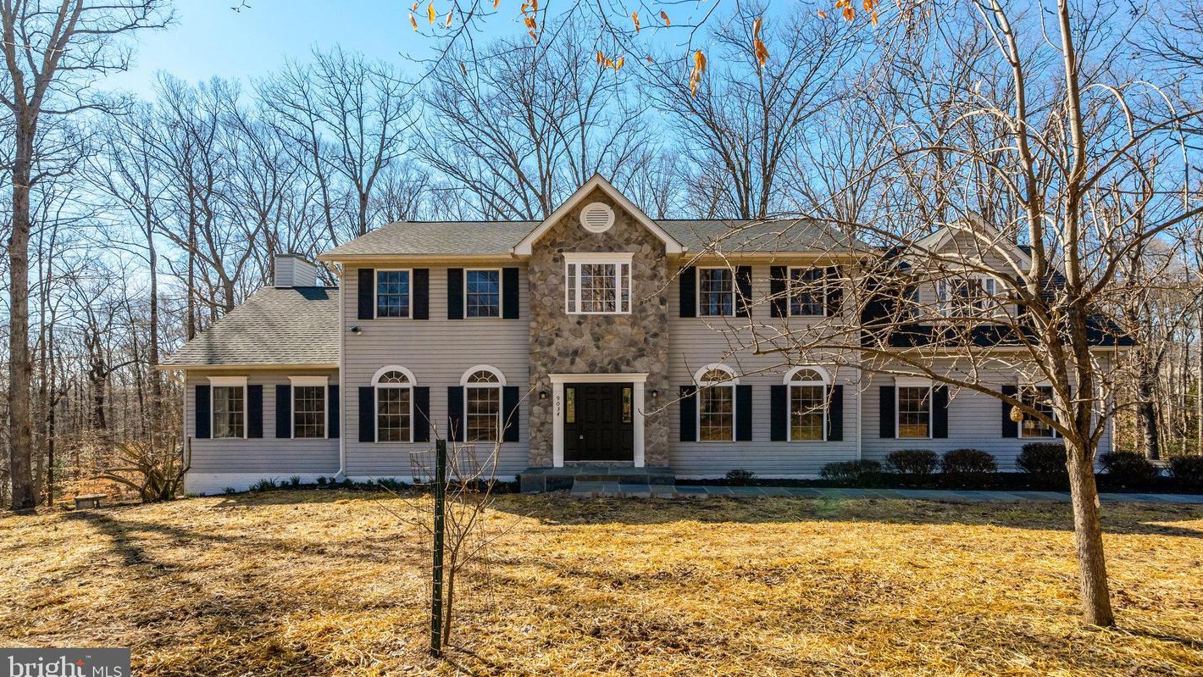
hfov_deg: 95.9
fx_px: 542
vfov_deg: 63.6
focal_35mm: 17
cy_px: 285
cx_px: 608
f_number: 8
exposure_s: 1/1600
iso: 1250
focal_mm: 16
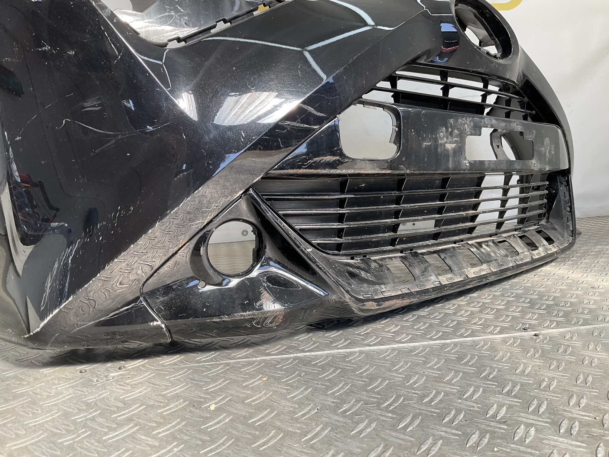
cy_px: 228
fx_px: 510
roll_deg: +1.5
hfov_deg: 61.7
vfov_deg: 48.2
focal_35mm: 29
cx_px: 304
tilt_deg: -6.4
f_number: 1.8
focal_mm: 3
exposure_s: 1/184
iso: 16
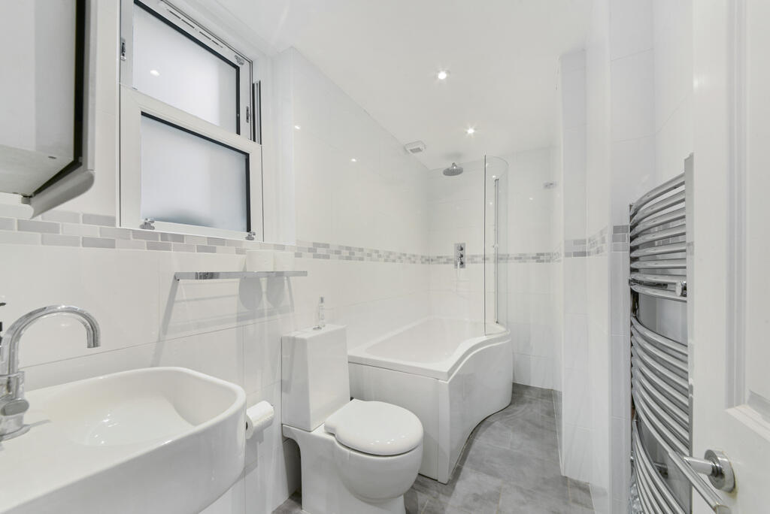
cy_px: 257
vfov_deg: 90.1
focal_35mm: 12
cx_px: 385
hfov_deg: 112.6
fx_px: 257
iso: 200
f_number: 16
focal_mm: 12
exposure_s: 1
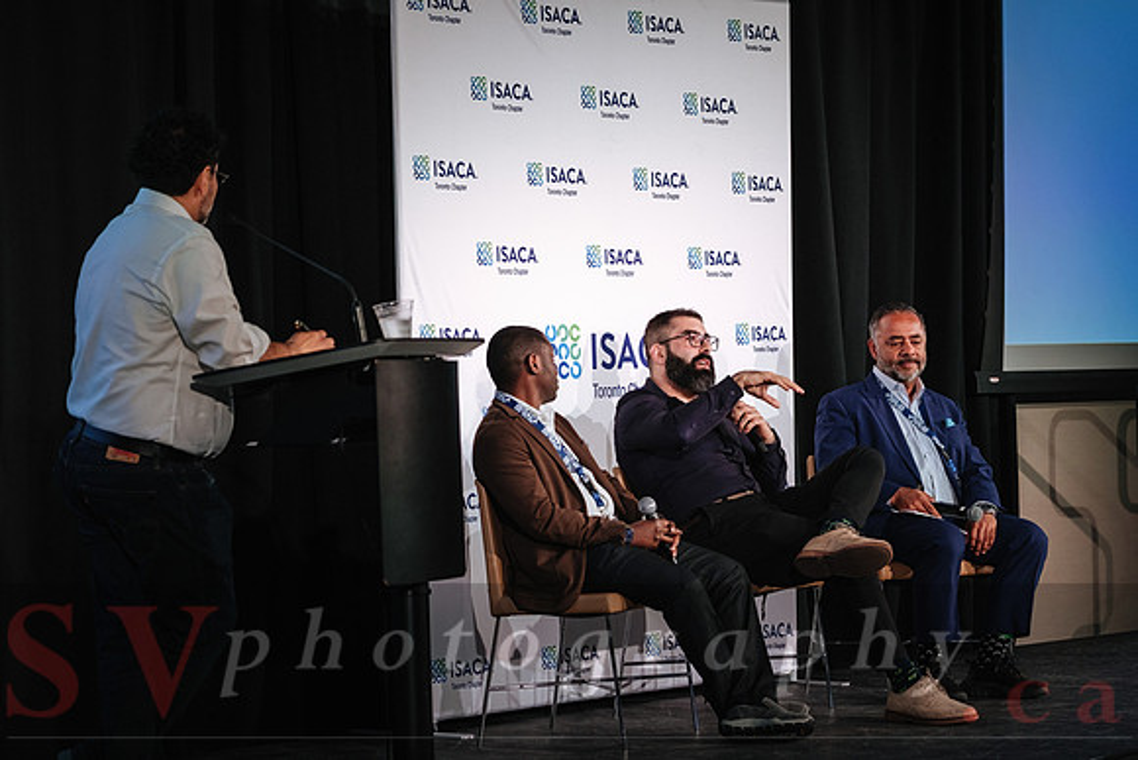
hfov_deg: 19.0
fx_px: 3396
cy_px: 430
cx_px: 580
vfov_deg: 12.8
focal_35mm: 107
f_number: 2.8
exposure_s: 1/80
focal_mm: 63.4
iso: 800
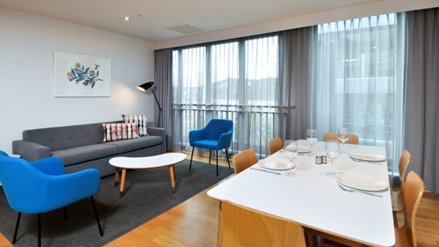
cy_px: 111
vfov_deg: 58.2
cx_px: 218
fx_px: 221
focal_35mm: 19
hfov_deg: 89.6
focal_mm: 12
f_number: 11
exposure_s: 1/10
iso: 200
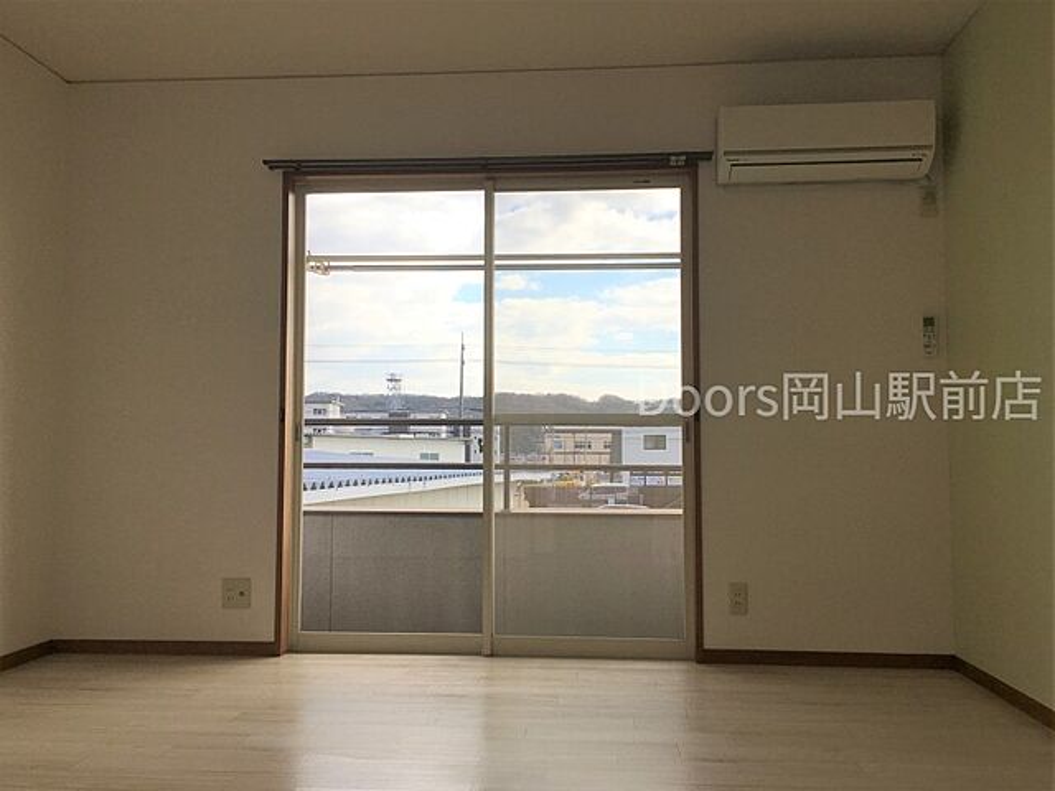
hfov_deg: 61.7
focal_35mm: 29
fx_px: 884
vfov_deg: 48.2
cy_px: 396
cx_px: 528
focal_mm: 4.15
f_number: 2.2
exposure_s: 1/761
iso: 25
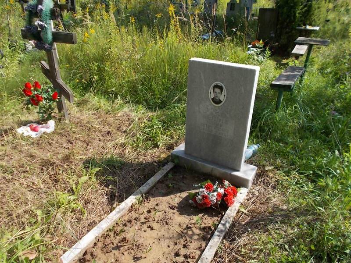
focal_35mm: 26
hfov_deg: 67.3
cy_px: 132
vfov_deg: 53.1
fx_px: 264
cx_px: 176
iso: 80
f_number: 8
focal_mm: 4.6
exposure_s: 1/80
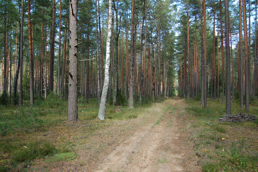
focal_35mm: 27
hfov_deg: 67.4
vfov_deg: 47.8
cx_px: 129
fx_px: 193
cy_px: 86
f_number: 7.1
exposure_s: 1/80
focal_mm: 18
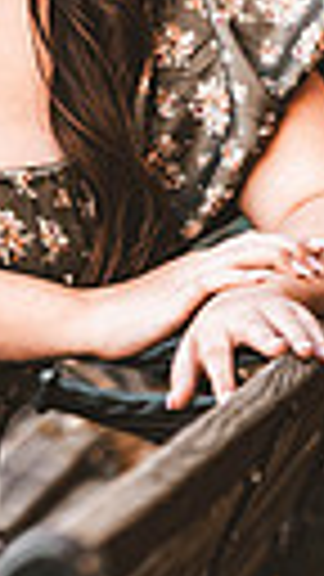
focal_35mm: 570
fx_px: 8706
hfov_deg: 2.1
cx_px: -90
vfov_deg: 3.8
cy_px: -86
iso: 400
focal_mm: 155
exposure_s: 1/320
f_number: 2.8
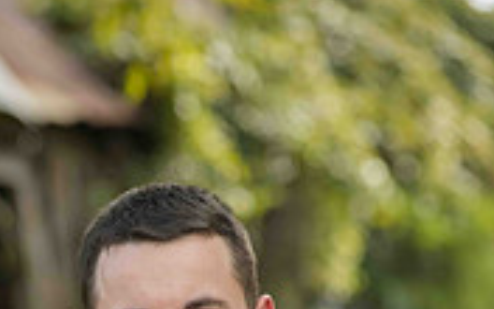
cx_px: 104
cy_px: 596
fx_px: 4214
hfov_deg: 6.7
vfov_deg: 4.2
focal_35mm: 313
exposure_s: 1/800
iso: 640
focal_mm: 120
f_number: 4.5
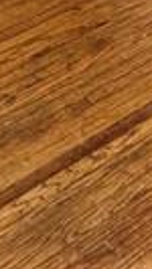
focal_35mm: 117
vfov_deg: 16.4
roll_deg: +0.7
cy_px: -154
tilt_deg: -21.0
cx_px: 276
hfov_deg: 9.8
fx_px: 837
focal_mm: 2.22
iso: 200
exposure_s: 1/60
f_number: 2.2
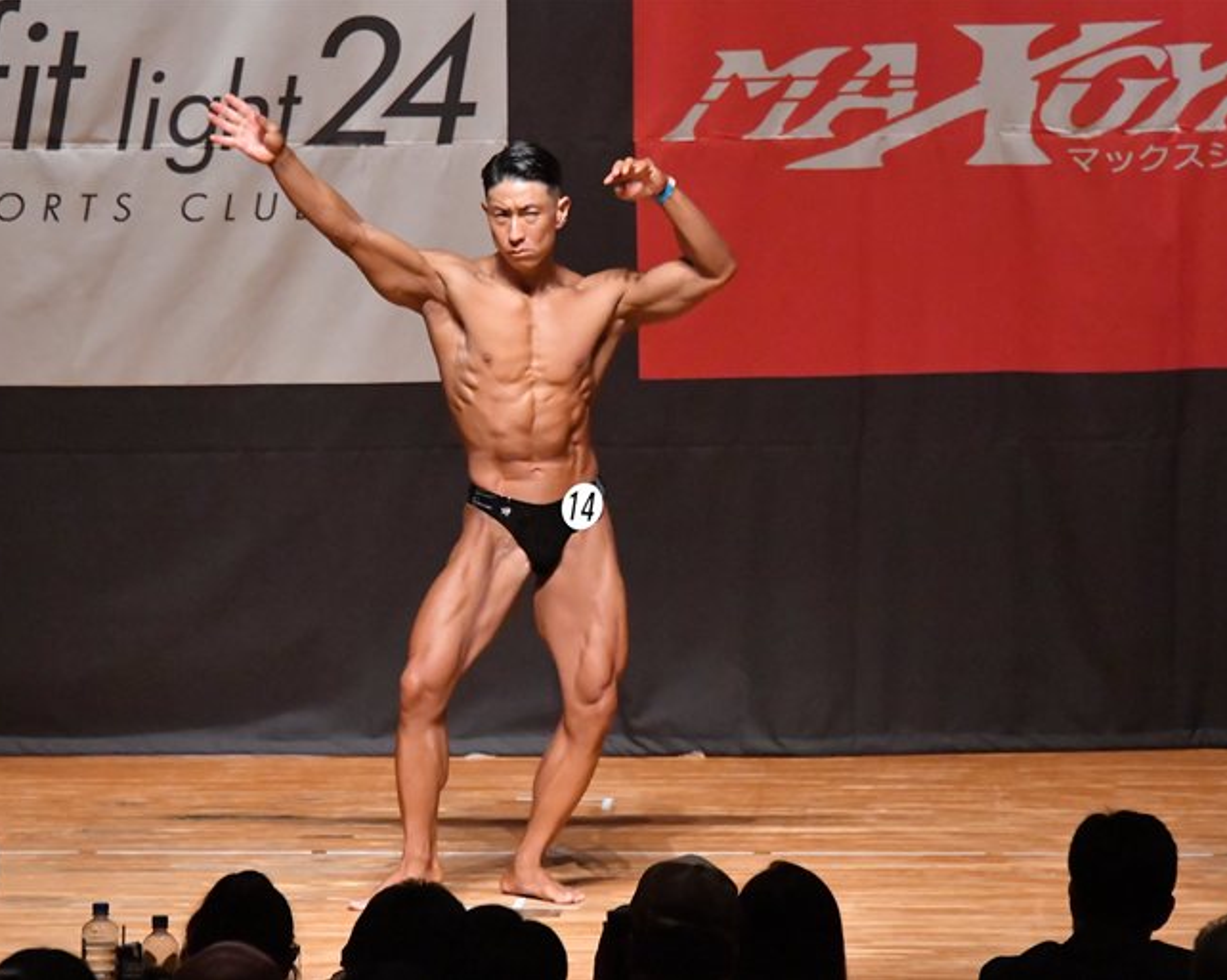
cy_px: 489
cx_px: 548
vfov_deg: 5.4
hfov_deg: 6.7
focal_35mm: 289
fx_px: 10490
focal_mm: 170
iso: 12800
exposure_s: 1/400
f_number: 5.6
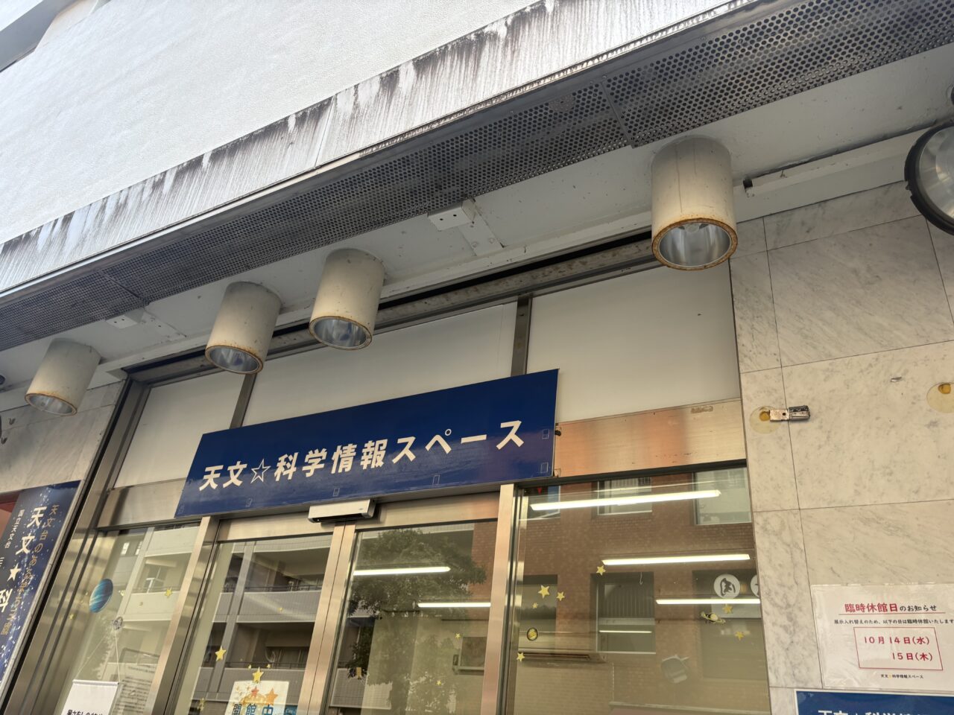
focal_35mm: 26
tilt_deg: +31.4
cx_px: 477
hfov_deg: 67.3
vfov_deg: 53.1
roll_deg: -6.5
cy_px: 358
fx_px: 717
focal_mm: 5.96
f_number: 1.6
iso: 32
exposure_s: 1/132
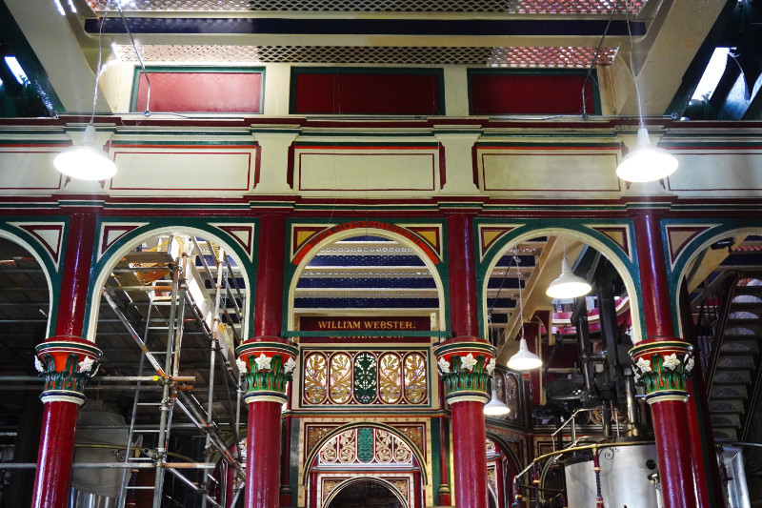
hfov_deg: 46.4
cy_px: 254
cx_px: 381
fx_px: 889
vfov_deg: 31.9
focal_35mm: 42
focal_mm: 28
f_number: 4.5
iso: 3200
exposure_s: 1/60
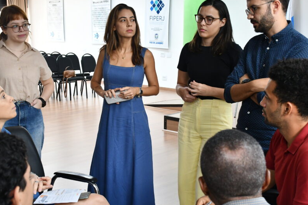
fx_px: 445
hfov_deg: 38.2
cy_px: 109
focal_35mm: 52
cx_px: 149
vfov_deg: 26.0
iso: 1400
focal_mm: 27
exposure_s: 1/60
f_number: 5.6
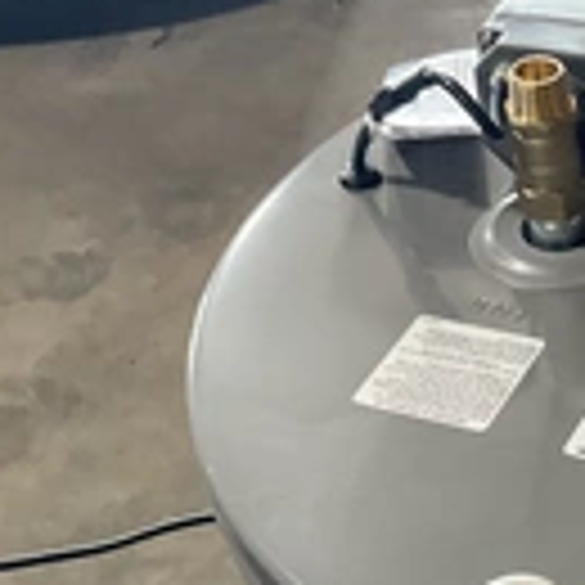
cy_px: 536
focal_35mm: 79
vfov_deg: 21.4
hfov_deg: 20.3
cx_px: 729
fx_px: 1510
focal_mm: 3
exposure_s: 1/60
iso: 125
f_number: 1.8
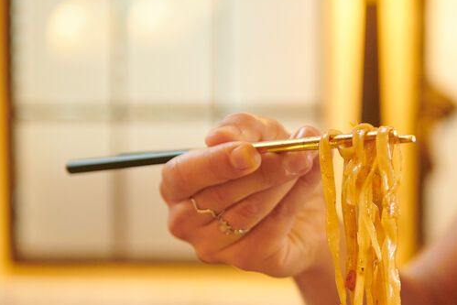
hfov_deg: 16.3
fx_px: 1587
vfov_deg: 10.9
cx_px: 372
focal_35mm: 125
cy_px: 267
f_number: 2.8
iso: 800
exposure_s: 1/60
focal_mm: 52
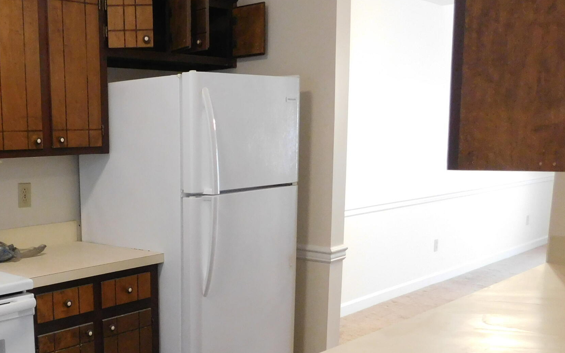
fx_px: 678
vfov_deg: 28.8
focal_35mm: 44
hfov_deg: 42.6
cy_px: 264
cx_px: 89
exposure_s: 1/30
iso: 400
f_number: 3
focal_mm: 4
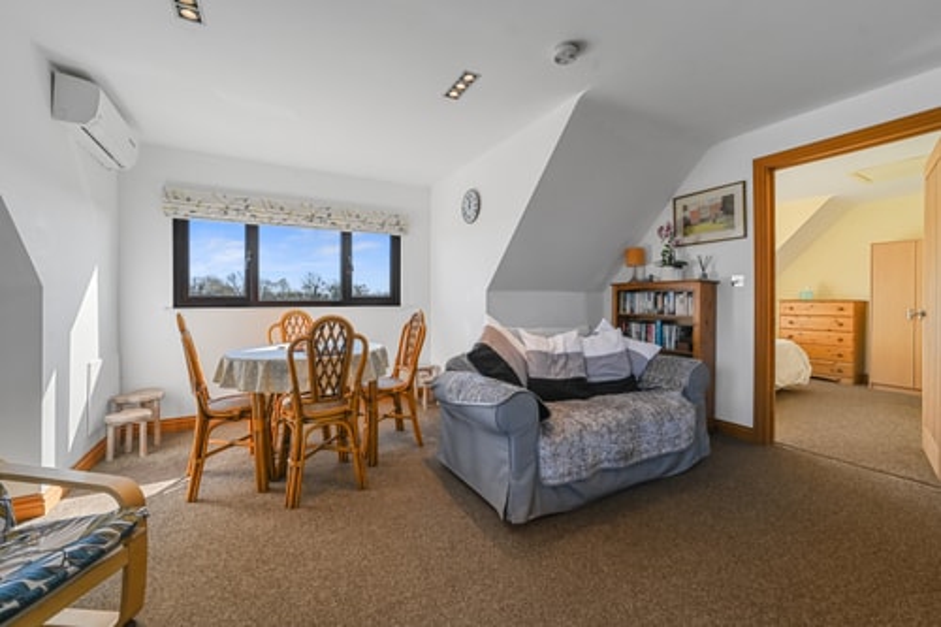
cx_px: 470
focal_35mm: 14
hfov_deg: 104.3
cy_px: 314
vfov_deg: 81.2
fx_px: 366
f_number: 8
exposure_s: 1/13
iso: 400
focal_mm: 14
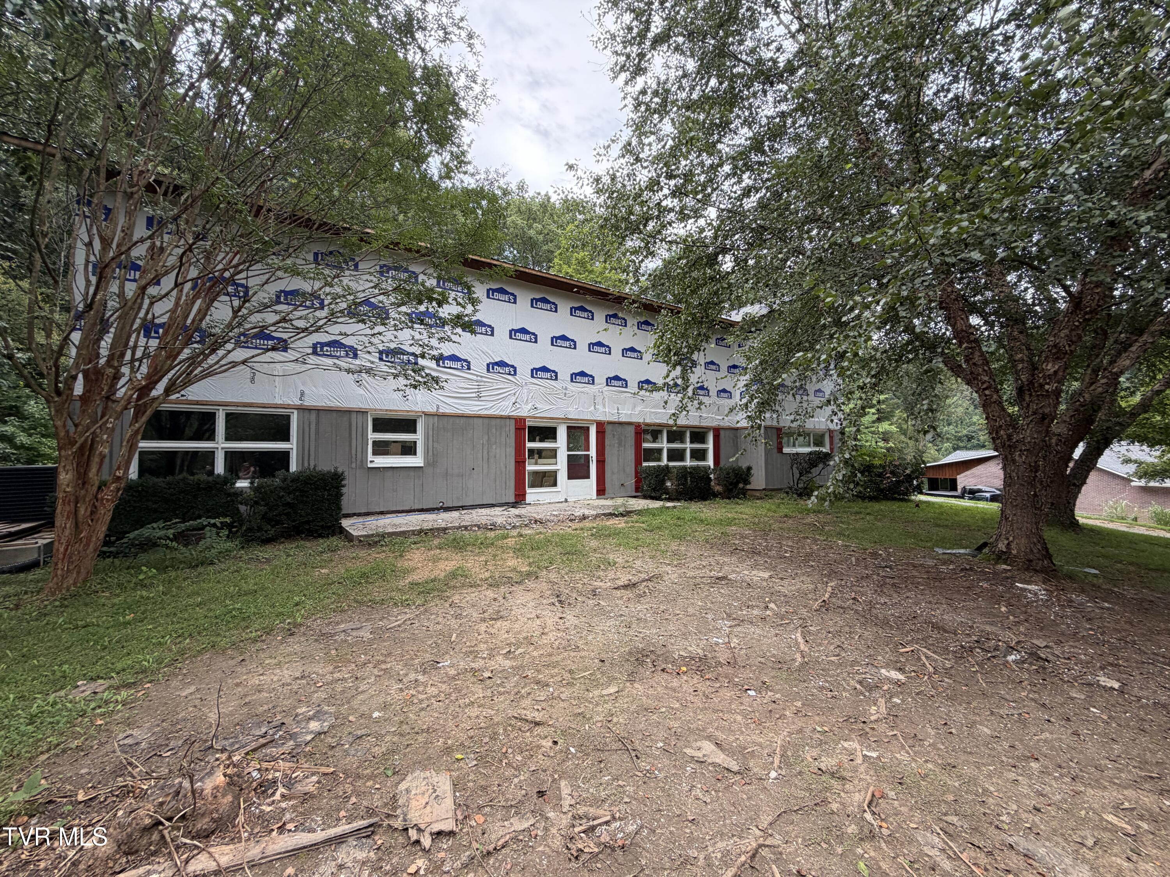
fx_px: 473
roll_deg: +1.3
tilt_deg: +1.6
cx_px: 585
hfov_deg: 102.1
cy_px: 438
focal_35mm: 14
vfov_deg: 85.7
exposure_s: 1/121
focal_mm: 2.22
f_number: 2.2
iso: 80
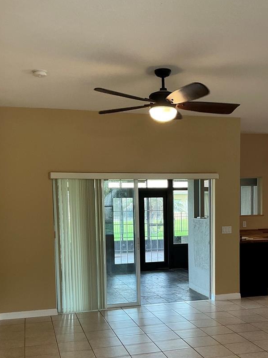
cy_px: 244
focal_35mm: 42
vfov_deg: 44.0
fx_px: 434
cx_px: 163
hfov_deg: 34.2
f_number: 1.8
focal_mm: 3
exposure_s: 1/60
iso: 80
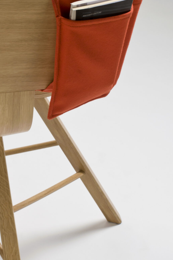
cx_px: 15
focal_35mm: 161
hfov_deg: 8.5
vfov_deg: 12.8
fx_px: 1164
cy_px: 126
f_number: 16
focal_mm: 55
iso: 200
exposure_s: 1/4
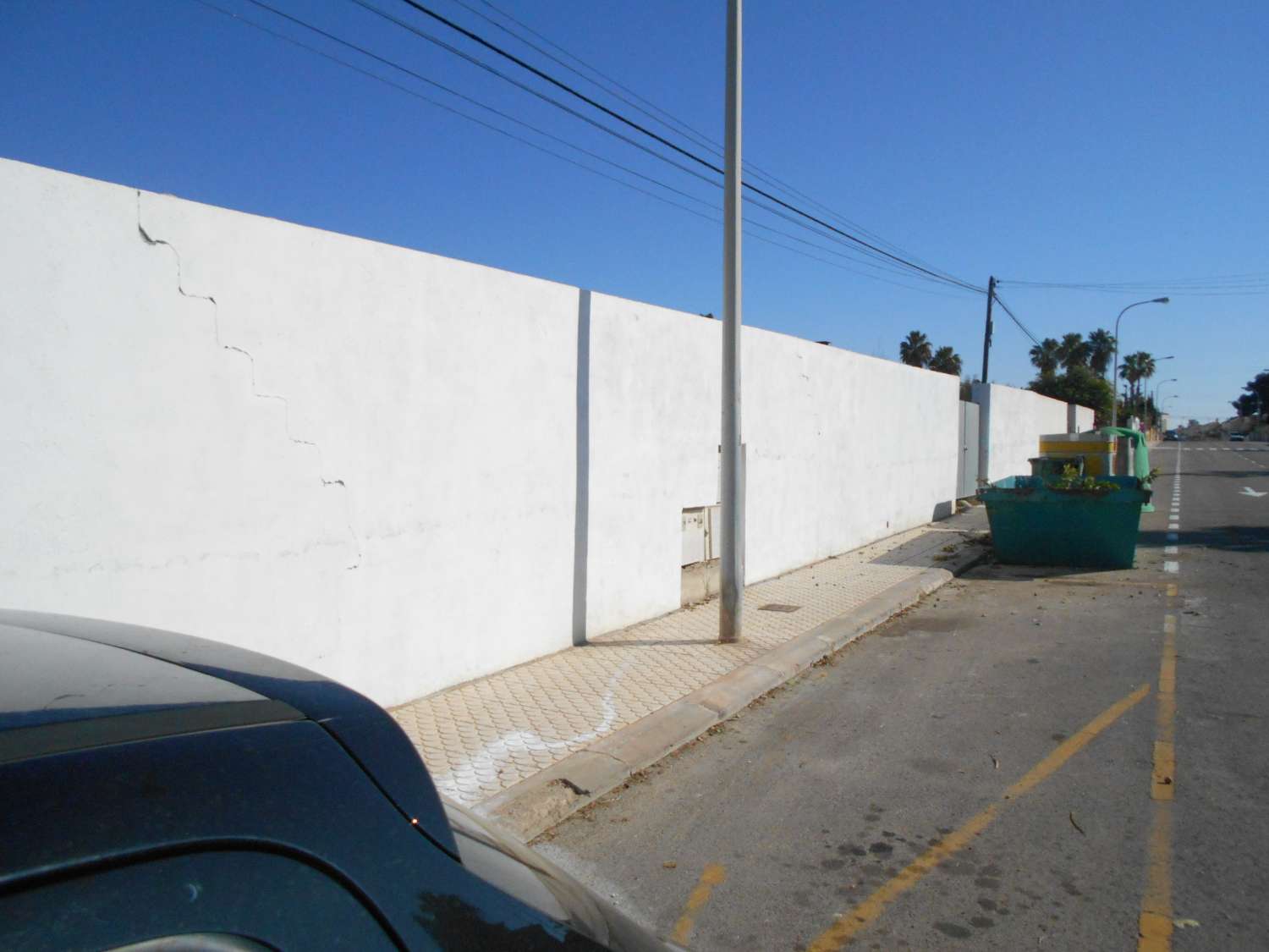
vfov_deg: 53.1
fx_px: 953
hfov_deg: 67.3
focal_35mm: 26
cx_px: 634
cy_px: 476
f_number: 8
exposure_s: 1/1250
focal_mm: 4.6
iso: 400
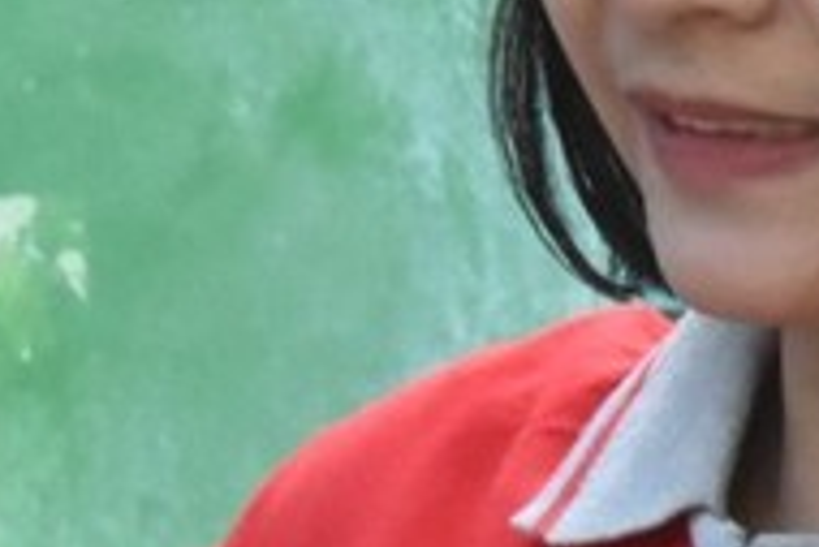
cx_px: 263
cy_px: 517
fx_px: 30211
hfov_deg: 1.6
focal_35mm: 1327
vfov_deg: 1.0
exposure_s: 1/250
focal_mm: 140
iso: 2800
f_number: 20
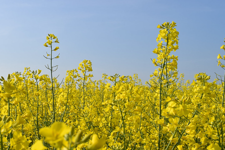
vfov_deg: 27.4
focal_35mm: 48
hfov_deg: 40.2
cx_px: 62
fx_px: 300
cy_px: 125
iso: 200
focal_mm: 18
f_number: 10
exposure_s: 1/400
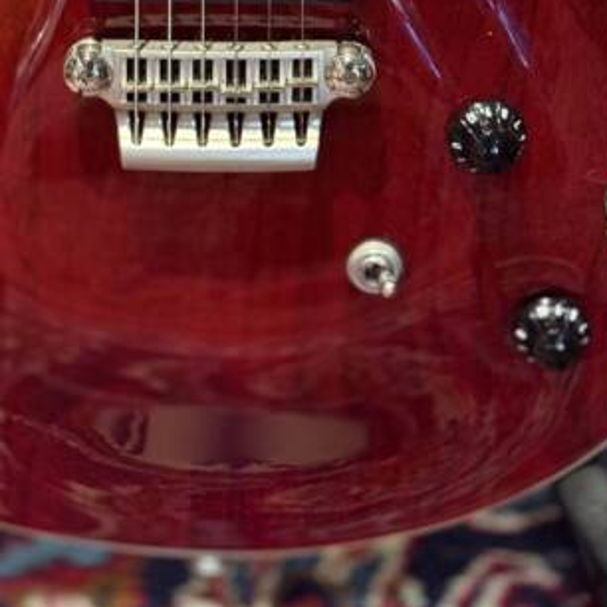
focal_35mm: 111
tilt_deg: -35.8
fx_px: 2202
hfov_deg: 15.7
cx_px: 214
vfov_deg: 15.0
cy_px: -177
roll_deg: +0.3
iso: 500
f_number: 1.78
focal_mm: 6.76
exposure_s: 1/30
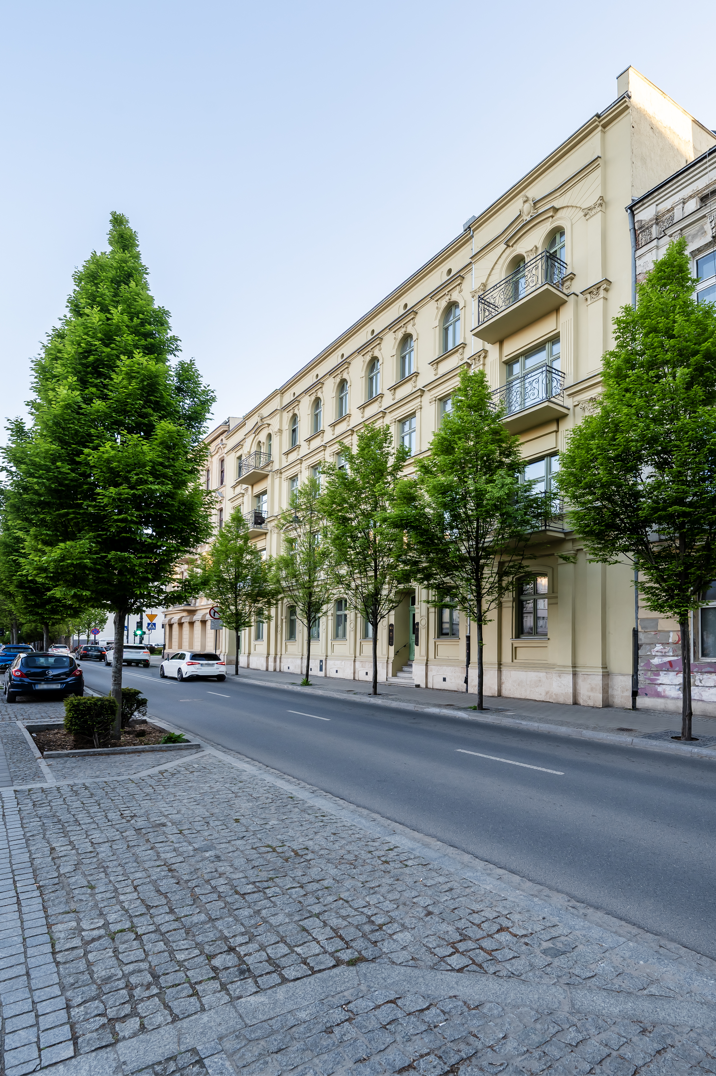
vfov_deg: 104.3
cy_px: 538
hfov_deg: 81.1
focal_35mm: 14
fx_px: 418
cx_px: 358
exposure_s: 1/320
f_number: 7.1
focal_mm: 14
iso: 200
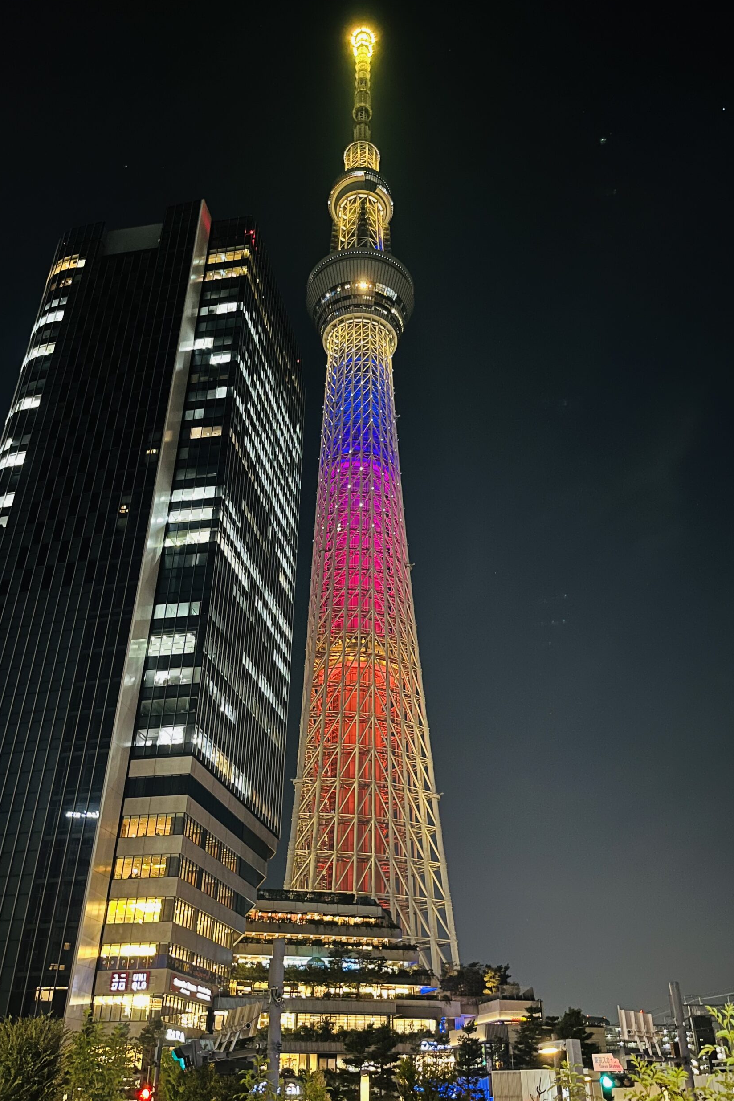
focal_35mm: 28
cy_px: 564
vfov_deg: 65.5
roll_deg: +0.4
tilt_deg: +31.2
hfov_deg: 46.4
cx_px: 373
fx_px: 856
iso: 640
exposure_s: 1/13
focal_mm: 5.1
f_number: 1.6
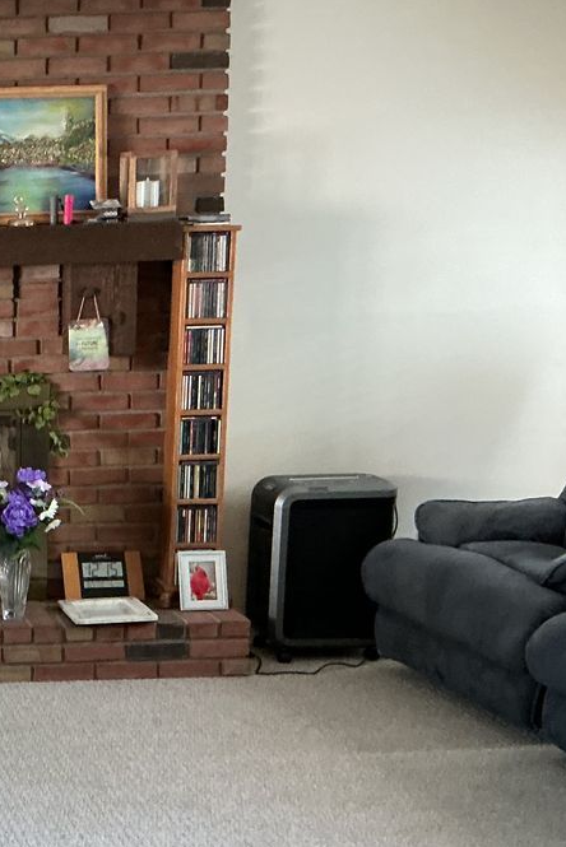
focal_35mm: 68
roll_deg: +2.9
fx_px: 1602
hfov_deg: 17.9
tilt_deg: -11.5
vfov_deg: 29.5
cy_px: 550
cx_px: -279
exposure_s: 1/40
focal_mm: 3
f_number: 1.8
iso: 250
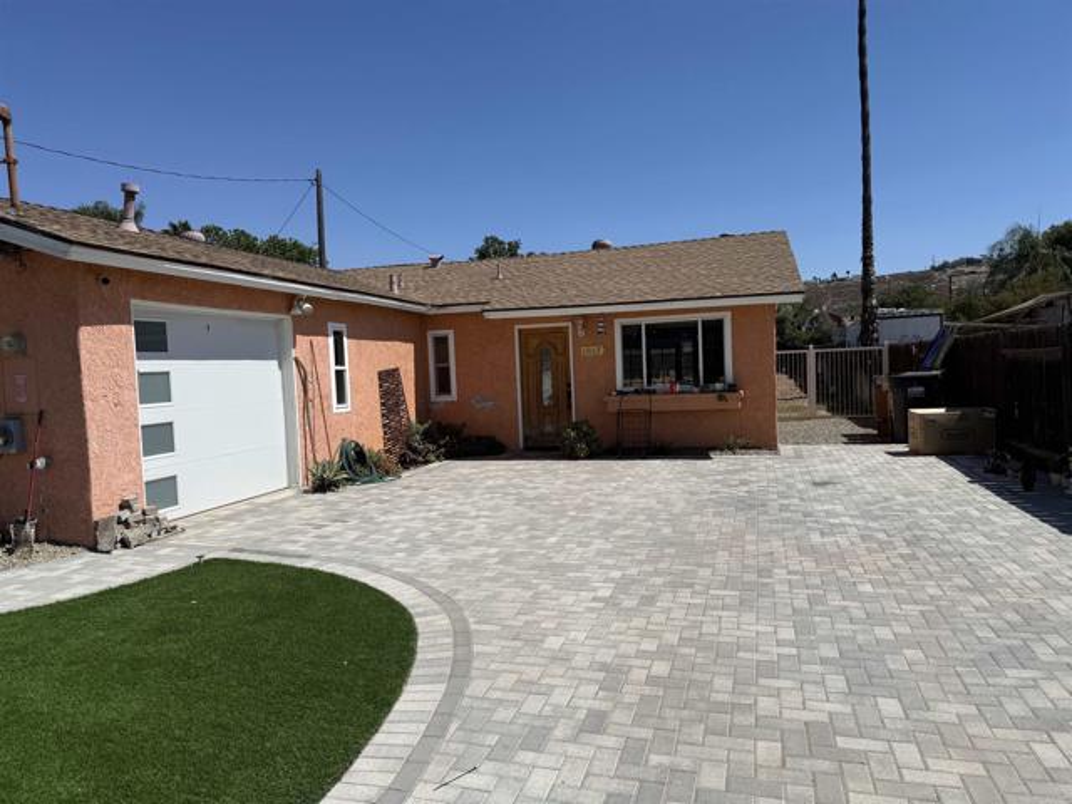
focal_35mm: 24
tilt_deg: -2.7
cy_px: 402
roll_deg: +2.3
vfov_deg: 56.8
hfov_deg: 71.6
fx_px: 743
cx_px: 536
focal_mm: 6.76
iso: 80
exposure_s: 1/8130
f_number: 1.78
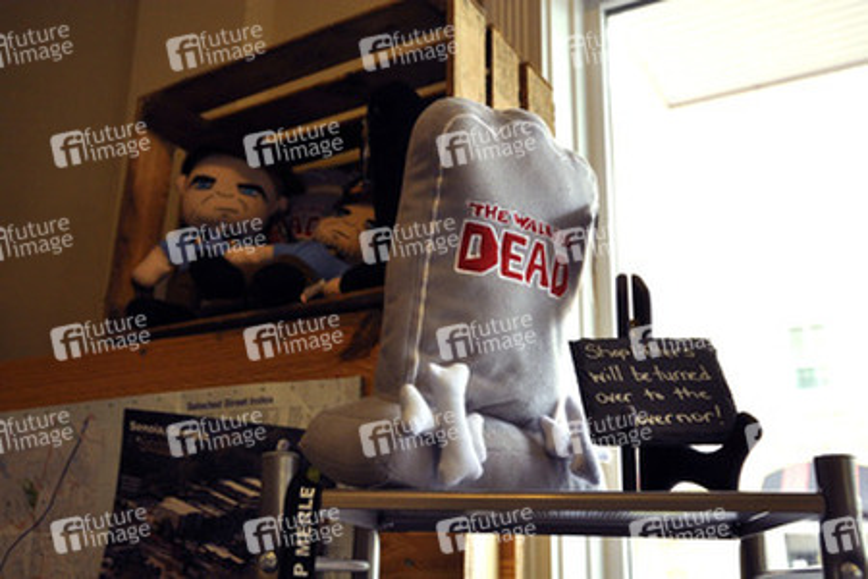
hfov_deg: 49.6
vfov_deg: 34.2
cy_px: 290
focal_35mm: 39
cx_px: 434
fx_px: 940
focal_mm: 26
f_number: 5.6
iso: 1000
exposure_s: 1/125
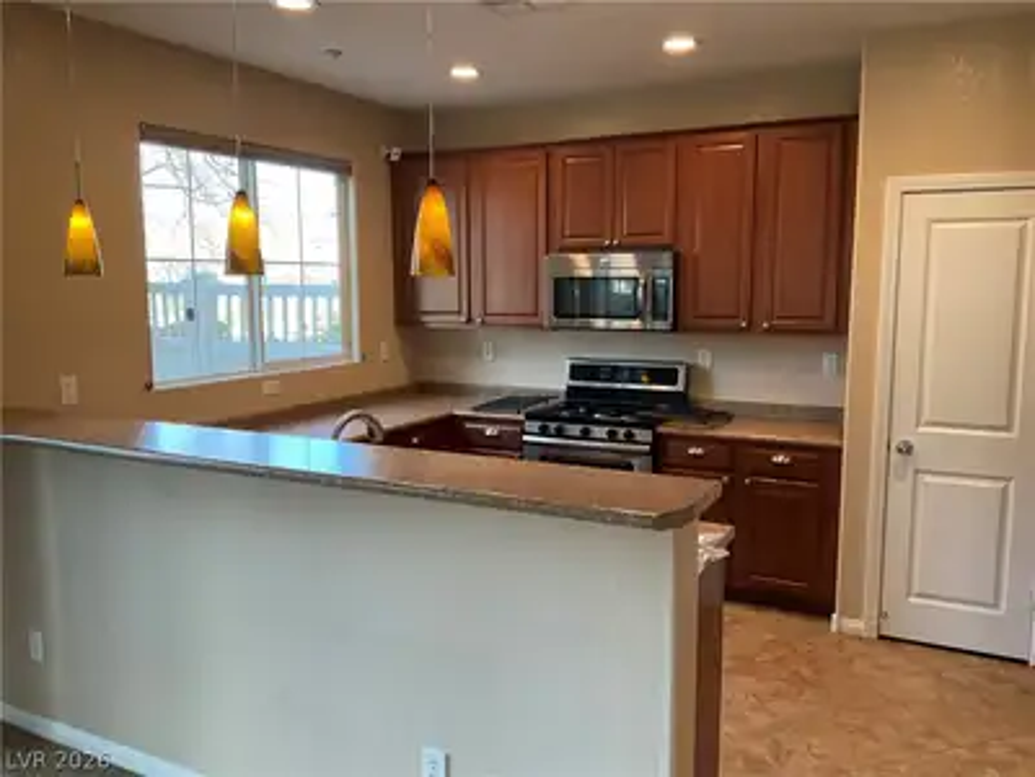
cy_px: 388
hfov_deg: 61.7
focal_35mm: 29
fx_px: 867
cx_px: 518
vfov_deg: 48.2
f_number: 1.8
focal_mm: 3
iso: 80
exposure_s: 1/60
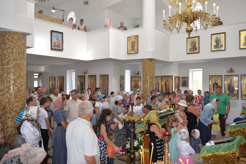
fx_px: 212
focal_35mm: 31
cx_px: 123
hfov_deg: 60.3
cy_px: 82
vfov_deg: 42.4
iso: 200
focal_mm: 31
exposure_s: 1/125
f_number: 2.8
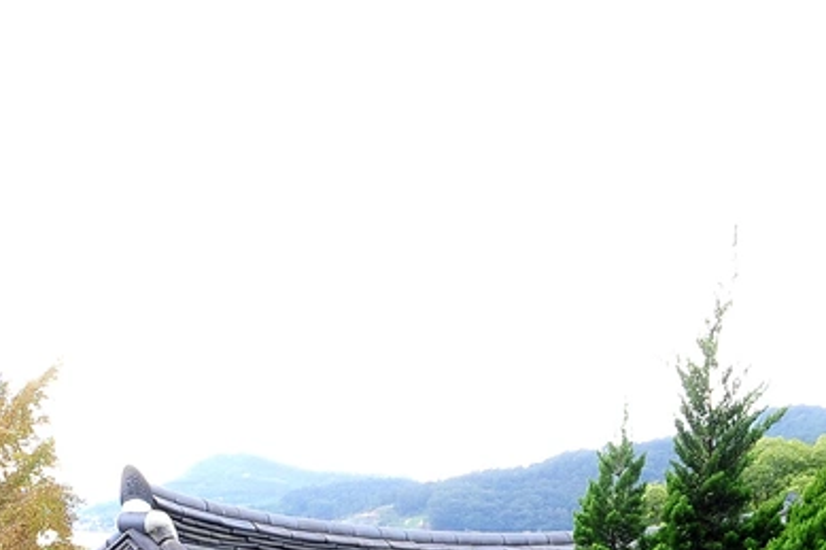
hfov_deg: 24.6
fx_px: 1697
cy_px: 742
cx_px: -183
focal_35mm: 74
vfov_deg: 17.2
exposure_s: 1/5
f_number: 22
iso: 200
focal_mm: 24
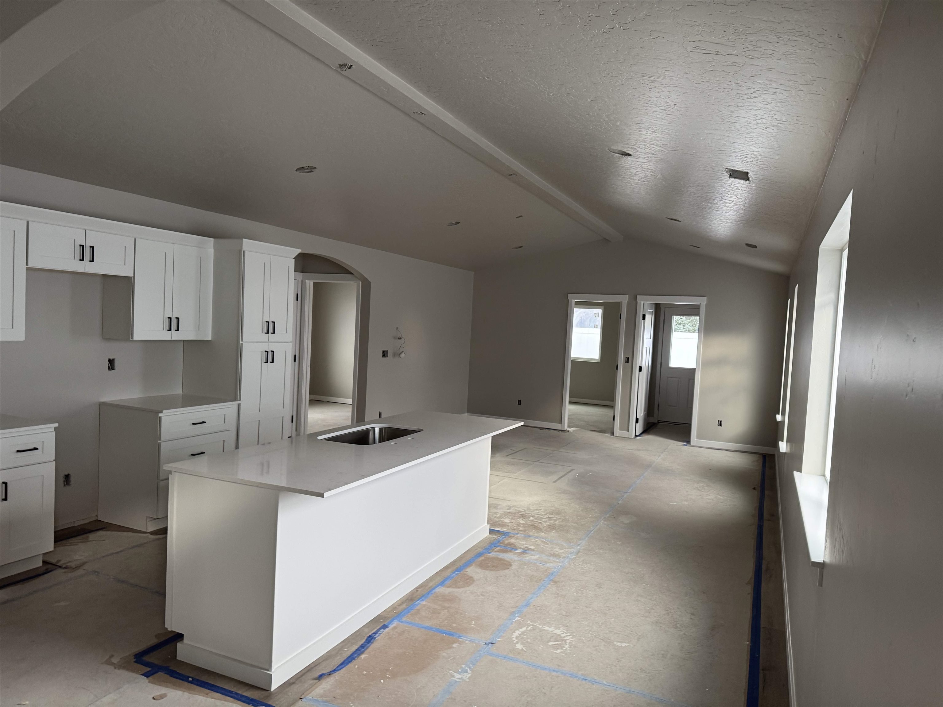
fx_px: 654
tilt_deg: -4.7
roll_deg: -3.9
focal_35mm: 24
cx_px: 472
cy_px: 354
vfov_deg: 56.8
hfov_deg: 71.6
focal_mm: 6.76
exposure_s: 1/60
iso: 250
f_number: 1.78
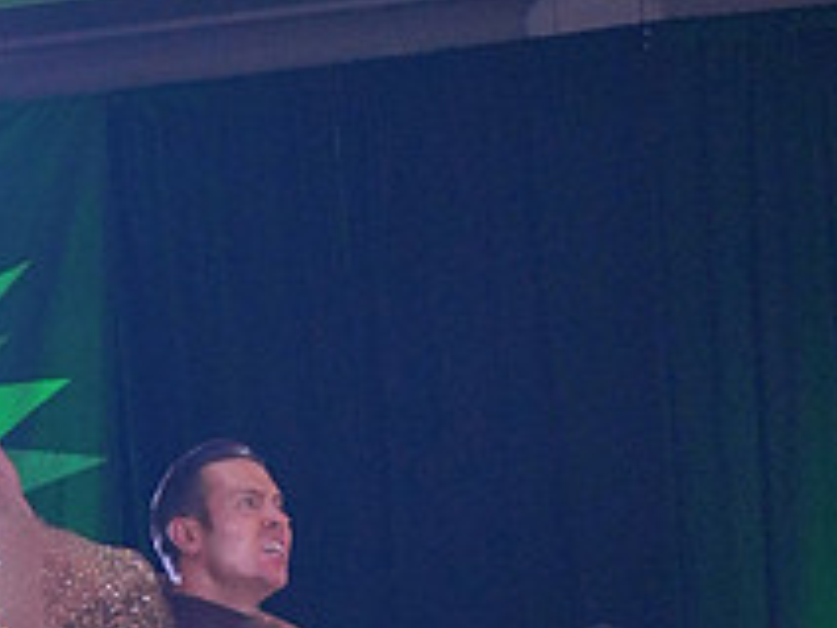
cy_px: 861
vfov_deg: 5.8
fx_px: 6117
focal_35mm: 253
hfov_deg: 7.8
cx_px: 397
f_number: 4
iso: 3200
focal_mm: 64
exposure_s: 1/400
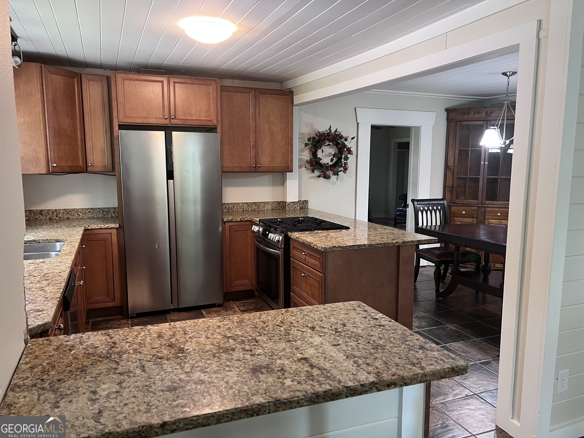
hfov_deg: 67.3
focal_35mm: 26
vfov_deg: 53.1
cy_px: 219
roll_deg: -0.4
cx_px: 292
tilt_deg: -7.4
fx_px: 439
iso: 200
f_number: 1.5
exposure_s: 1/60
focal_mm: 5.7
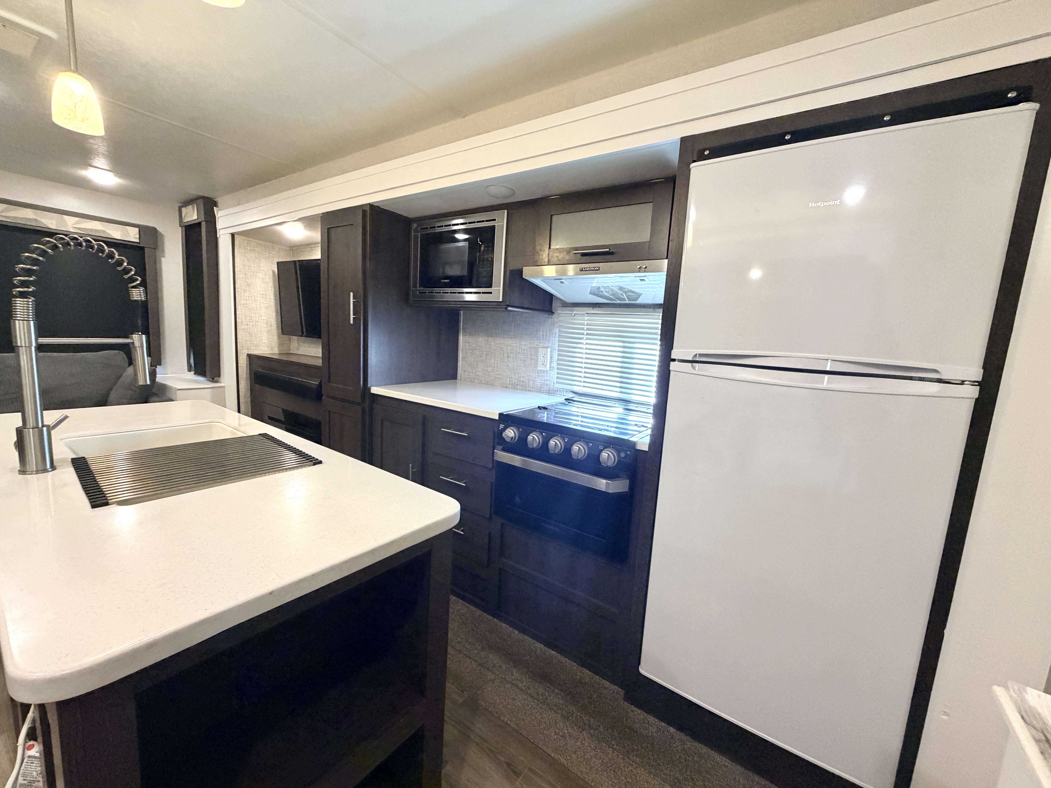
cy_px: 394
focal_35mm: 14
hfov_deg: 102.1
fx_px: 425
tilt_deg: -6.3
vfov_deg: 85.7
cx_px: 526
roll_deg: -0.9
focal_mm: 2.22
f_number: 2.2
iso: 320
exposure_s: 1/60
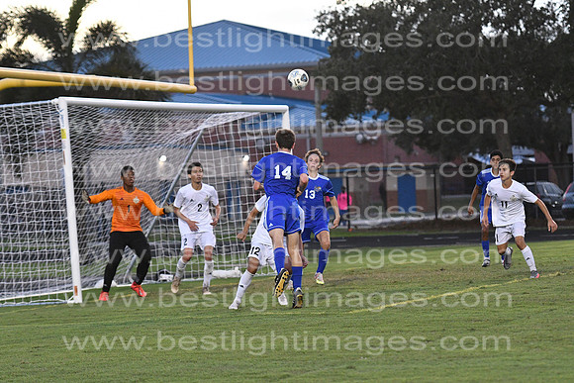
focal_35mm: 165
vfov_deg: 8.3
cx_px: 287
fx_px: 2631
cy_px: 192
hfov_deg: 12.4
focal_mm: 110
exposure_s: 1/800
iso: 3200
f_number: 3.2
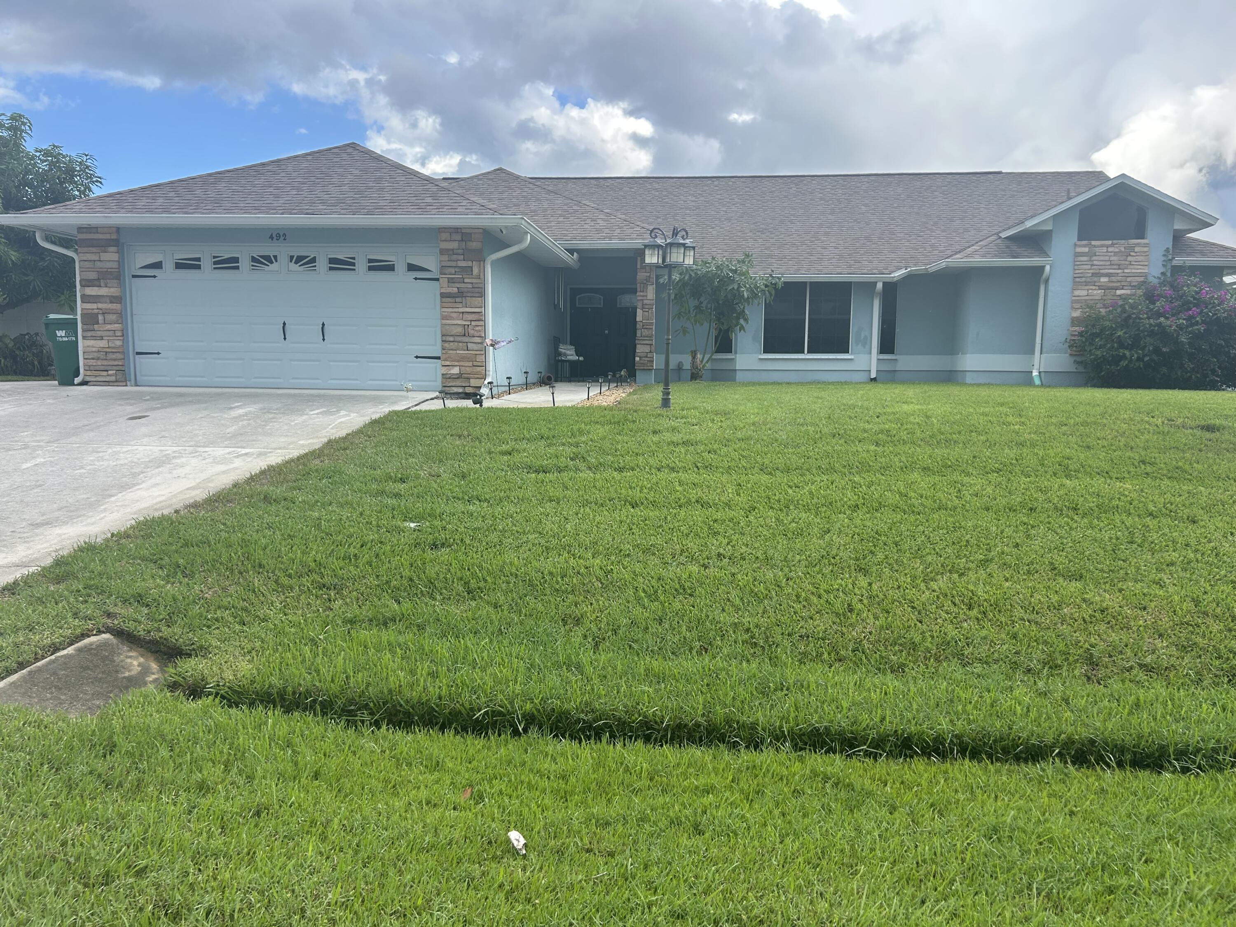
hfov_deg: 67.3
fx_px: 928
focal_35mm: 26
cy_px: 464
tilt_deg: -5.5
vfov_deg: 53.1
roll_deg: -0.5
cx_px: 618
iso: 50
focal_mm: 5.7
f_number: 1.5
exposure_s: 1/1295
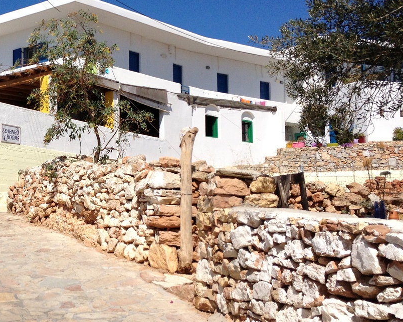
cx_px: 67
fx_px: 811
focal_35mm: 68
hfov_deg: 27.2
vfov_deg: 22.5
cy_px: 157
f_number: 2.4
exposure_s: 1/3460
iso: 50
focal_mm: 4.28
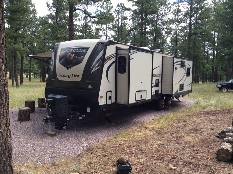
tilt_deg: -3.9
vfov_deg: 44.1
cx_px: 116
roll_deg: -1.3
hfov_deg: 56.9
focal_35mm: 32
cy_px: 87
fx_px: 215
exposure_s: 1/364
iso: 32
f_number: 2.4
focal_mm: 3.3
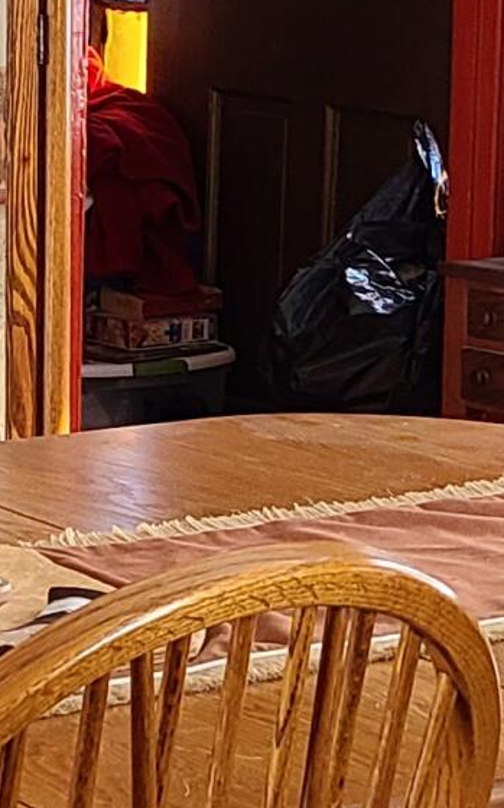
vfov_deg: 14.0
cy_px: 79
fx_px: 3255
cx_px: -207
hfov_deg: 8.7
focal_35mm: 148
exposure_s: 1/59
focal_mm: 5.4
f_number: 1.8
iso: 200
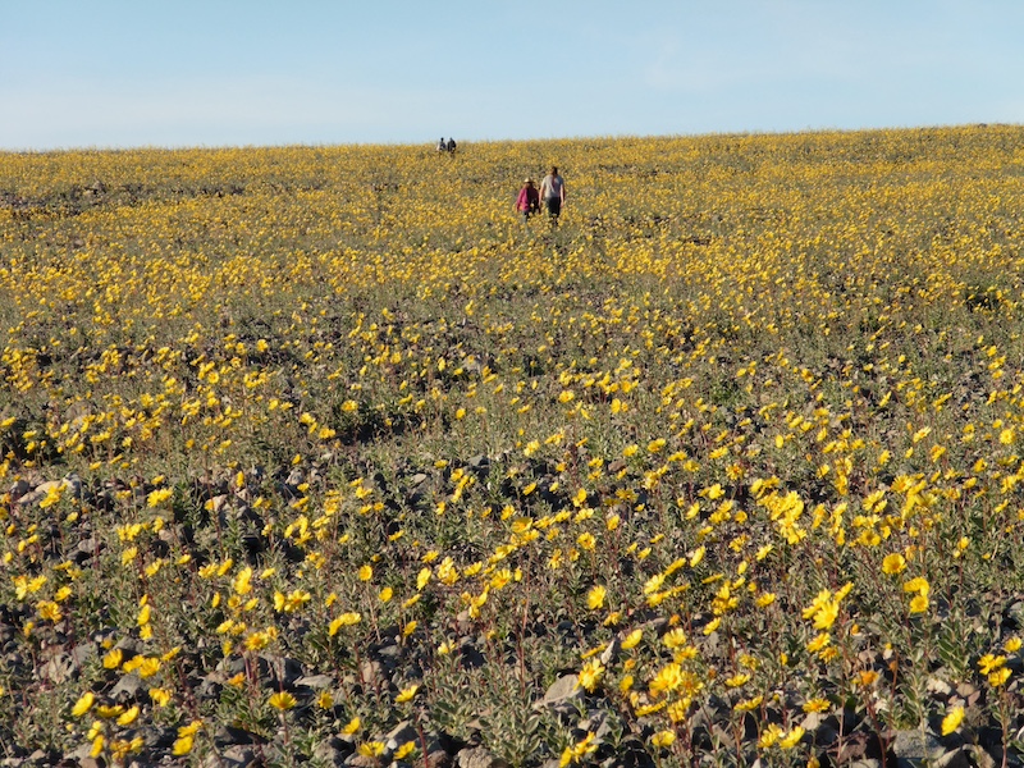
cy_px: 384
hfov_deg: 6.9
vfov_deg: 5.1
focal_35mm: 289
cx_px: 512
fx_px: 8549
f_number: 6.3
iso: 100
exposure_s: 1/160
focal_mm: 51.5
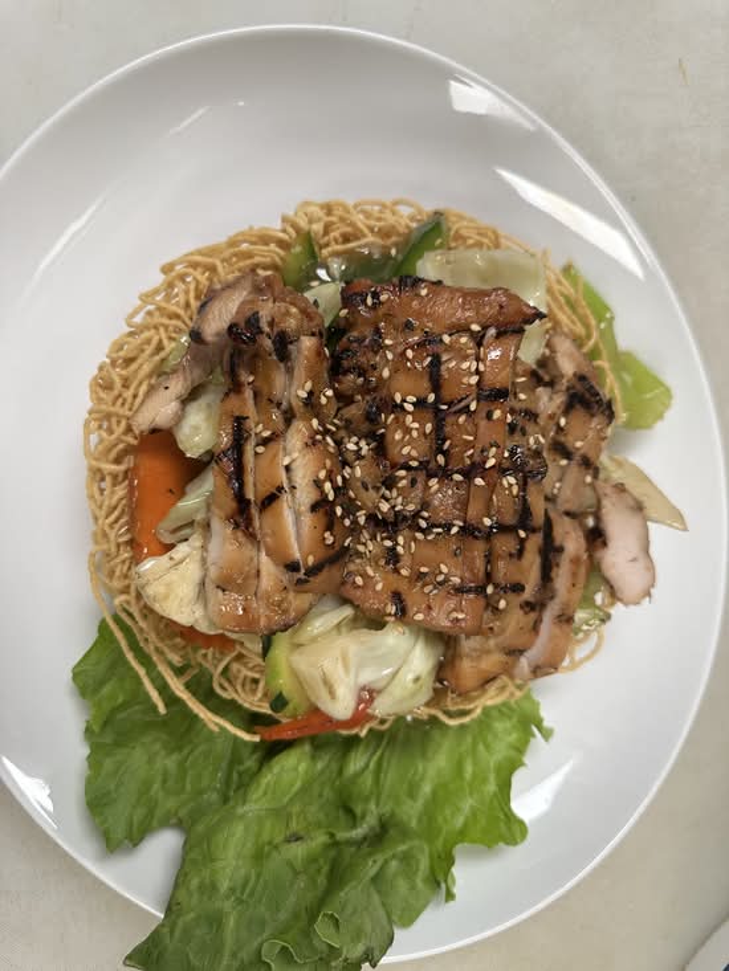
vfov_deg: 71.6
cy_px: 486
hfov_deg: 56.8
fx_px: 674
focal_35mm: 24
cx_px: 364
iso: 200
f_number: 1.78
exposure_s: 1/120
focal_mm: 6.86
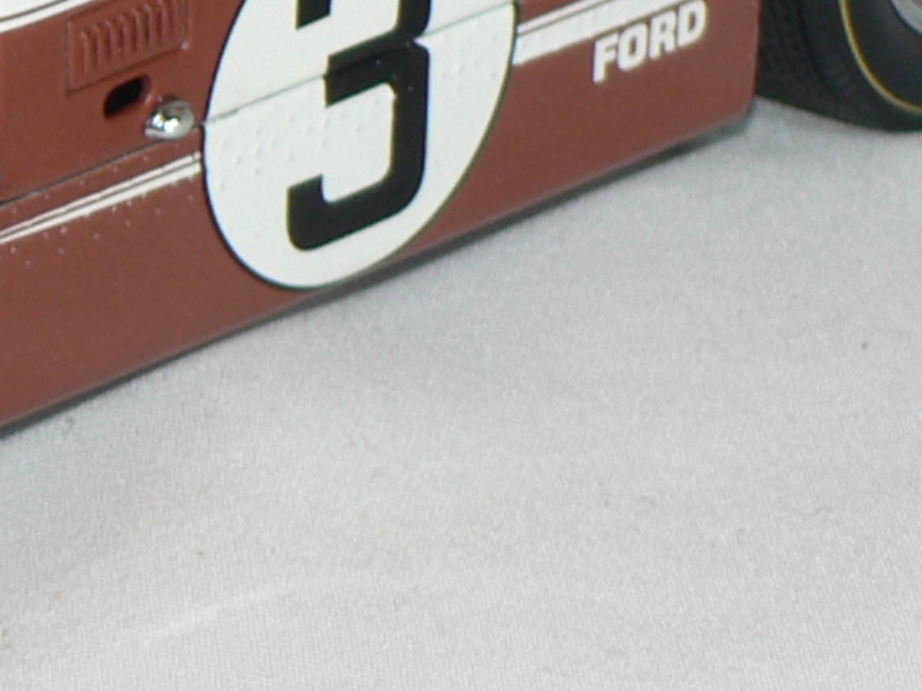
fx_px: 10465
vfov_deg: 3.8
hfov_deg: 5.0
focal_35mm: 393
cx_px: -561
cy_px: 11
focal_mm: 14.5
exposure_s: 1/60
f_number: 3.2
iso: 80
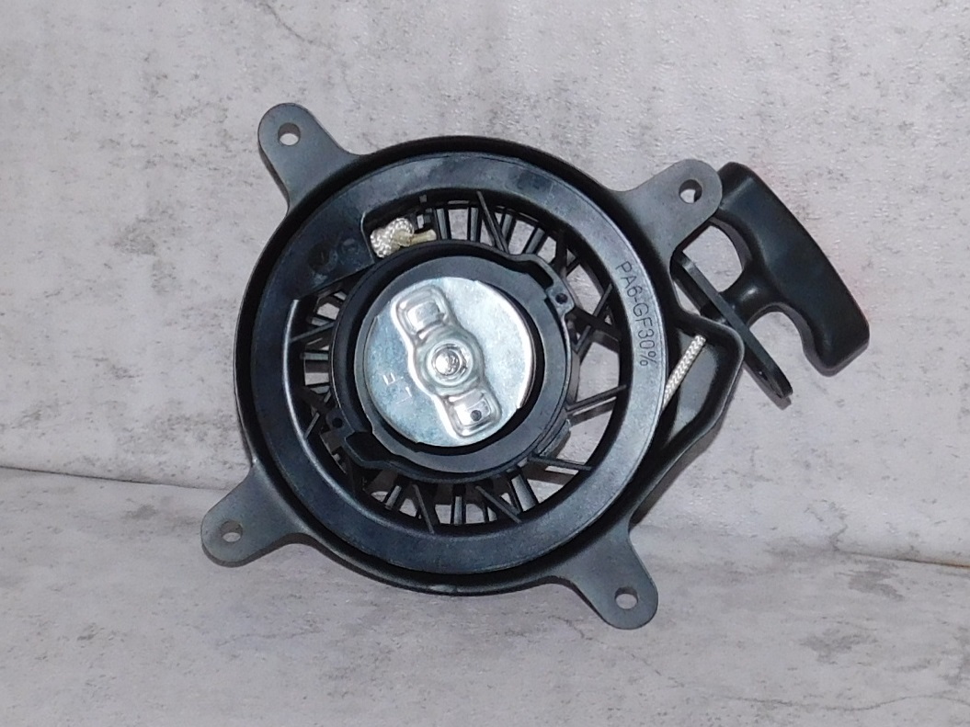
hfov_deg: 73.9
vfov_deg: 58.9
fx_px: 644
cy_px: 364
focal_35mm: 23
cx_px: 485
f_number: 3
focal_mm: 4
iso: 200
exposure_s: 1/30
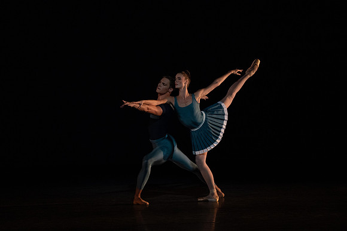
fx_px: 3538
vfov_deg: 3.7
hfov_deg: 5.6
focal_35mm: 367
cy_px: 116
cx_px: 174
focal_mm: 367
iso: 8000
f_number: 5.6
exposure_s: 1/320
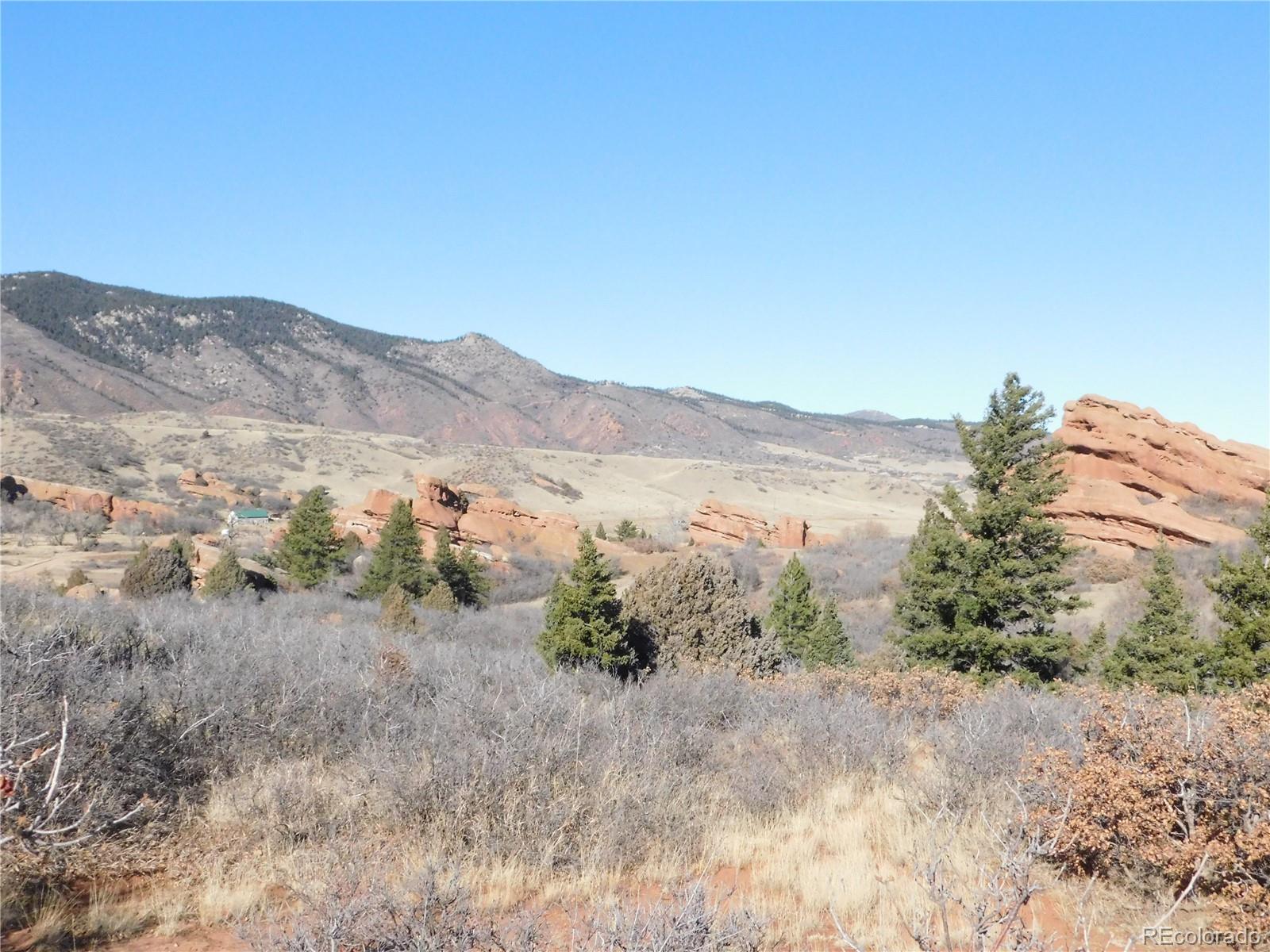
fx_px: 1468
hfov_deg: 46.8
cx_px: 635
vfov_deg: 36.0
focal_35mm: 40
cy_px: 476
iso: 800
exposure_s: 1/1500
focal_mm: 7.1
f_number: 7.2
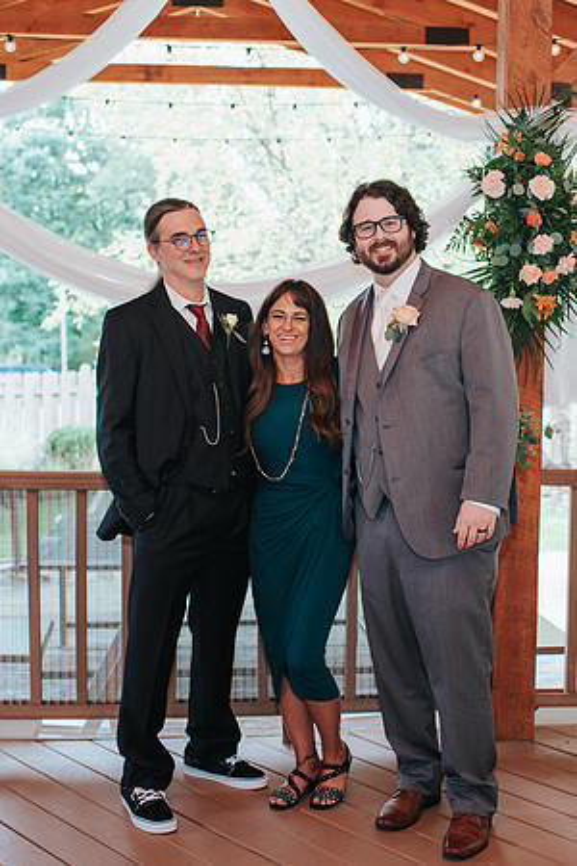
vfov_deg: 37.6
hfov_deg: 25.6
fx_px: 1271
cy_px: 433
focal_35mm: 53
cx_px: 328
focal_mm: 35
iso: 450
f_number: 3.2
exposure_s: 1/200
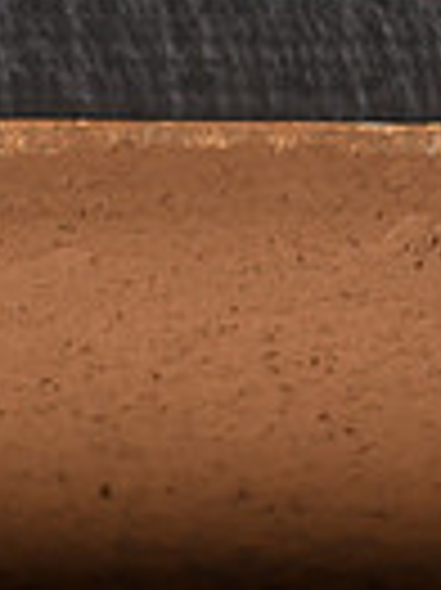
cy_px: -160
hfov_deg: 1.4
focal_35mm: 1025
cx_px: 1256
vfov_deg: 1.9
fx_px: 17439
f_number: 5.6
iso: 1250
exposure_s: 1/250
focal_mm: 240
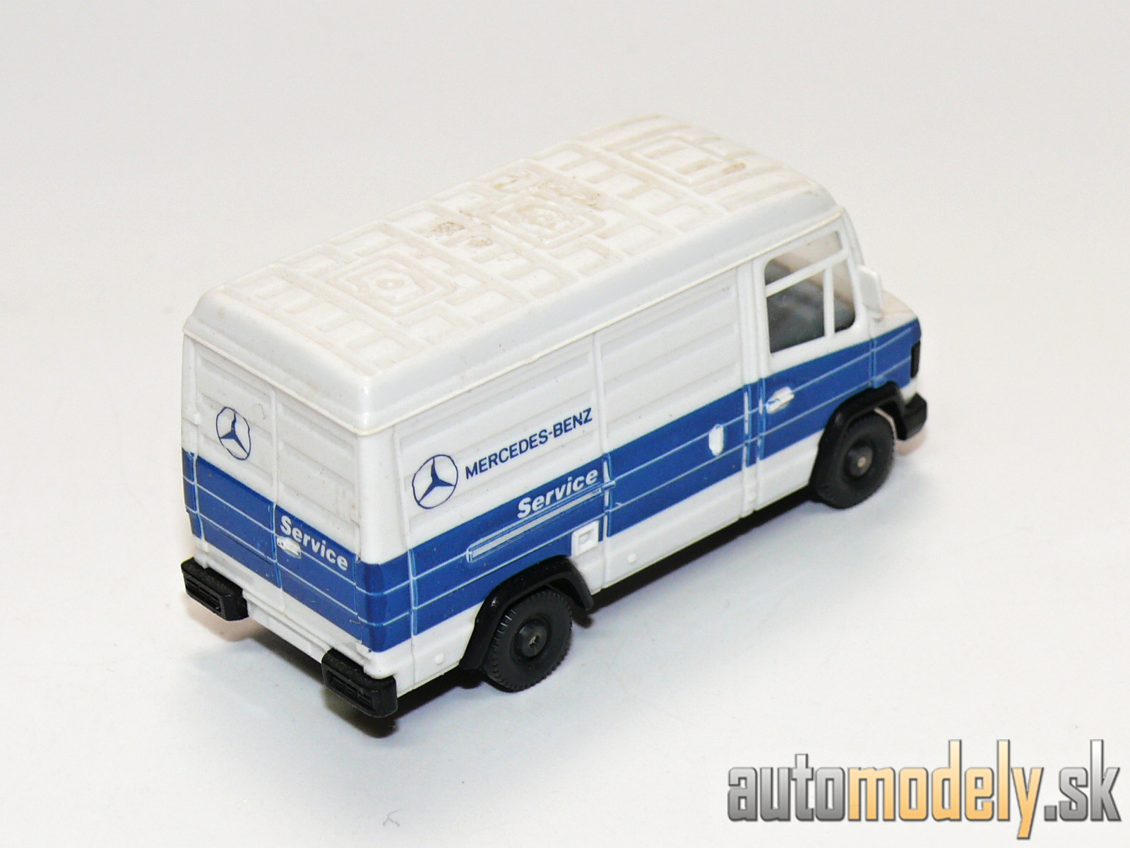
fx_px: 3591
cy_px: 424
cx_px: 565
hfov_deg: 17.9
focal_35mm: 110
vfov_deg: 13.5
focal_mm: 14
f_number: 4
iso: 100
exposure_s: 1/30
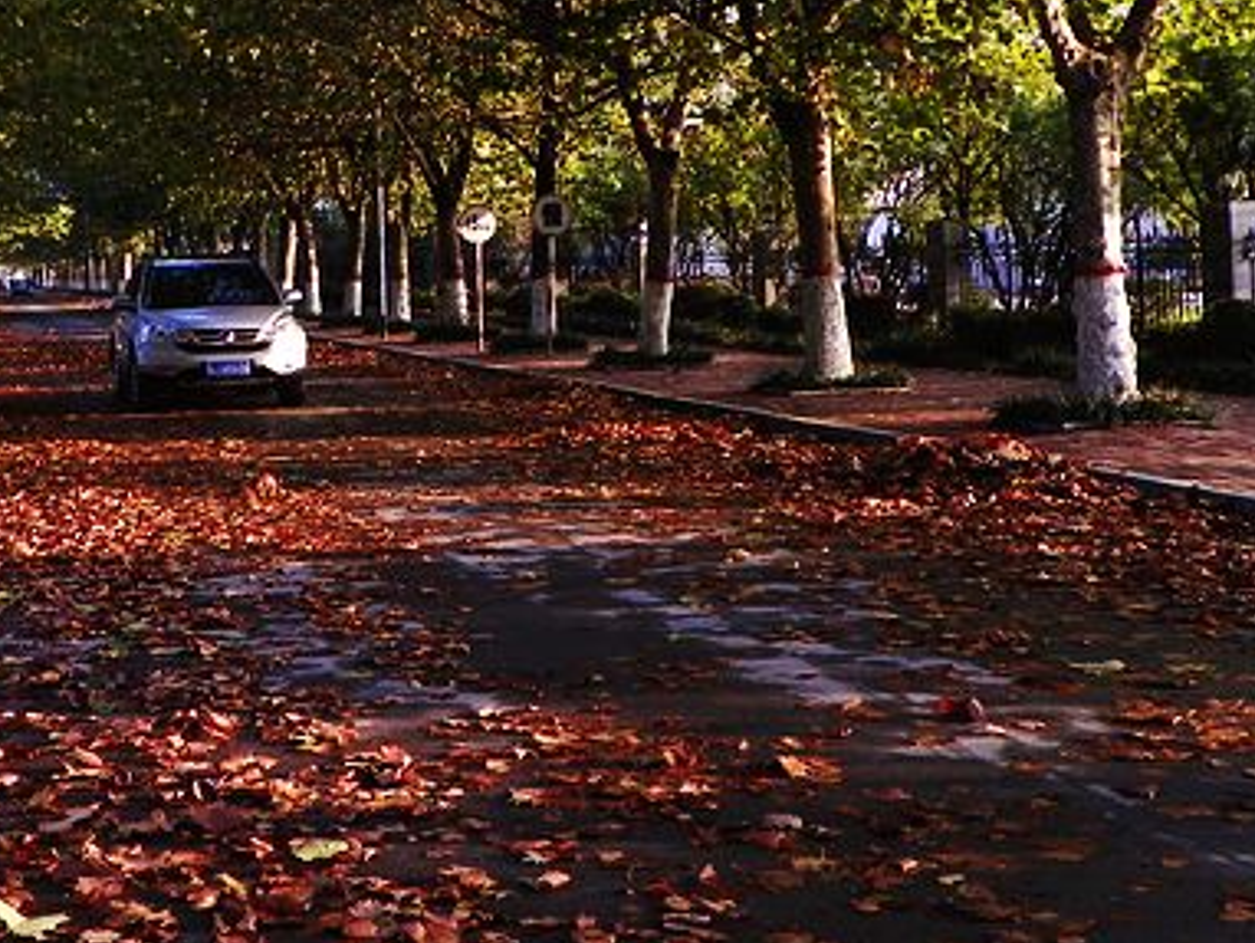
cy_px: 278
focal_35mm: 67
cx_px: 269
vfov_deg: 21.8
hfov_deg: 28.4
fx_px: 2431
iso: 64
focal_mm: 5.7
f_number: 3.2
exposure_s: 1/60
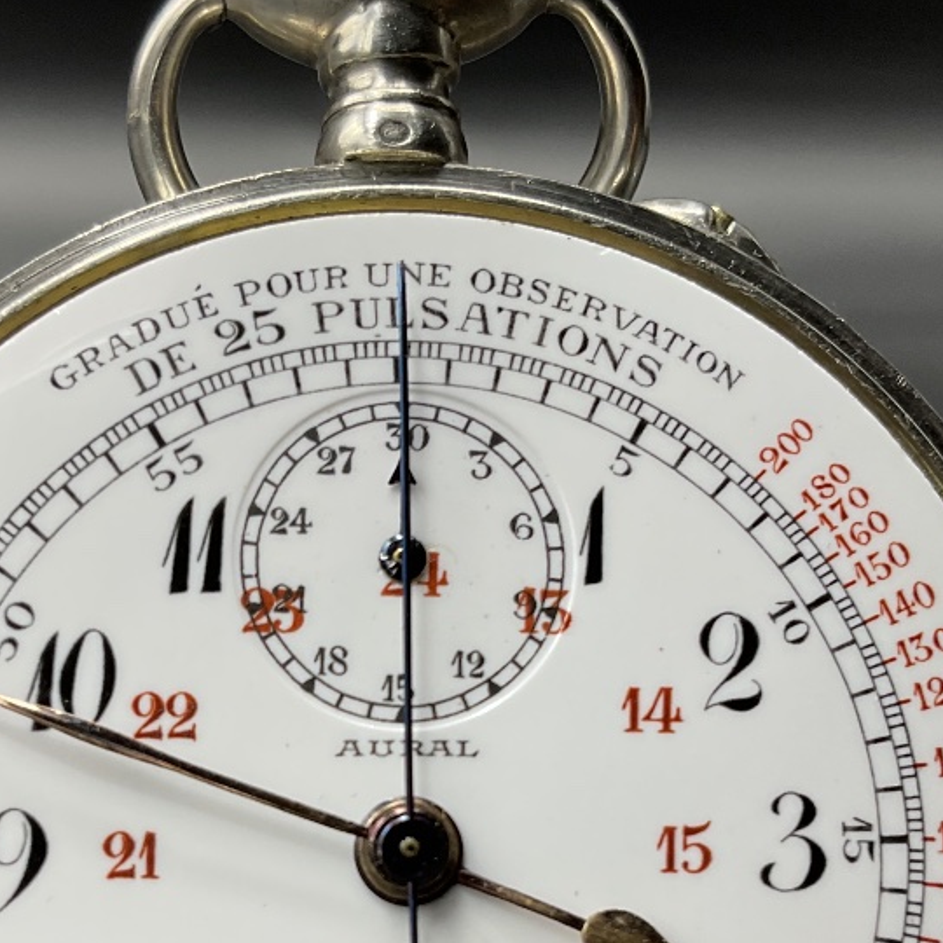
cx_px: 379
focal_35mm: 57
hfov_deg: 30.0
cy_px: 779
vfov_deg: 29.2
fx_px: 1757
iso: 16
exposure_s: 1/106
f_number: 1.8
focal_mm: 3
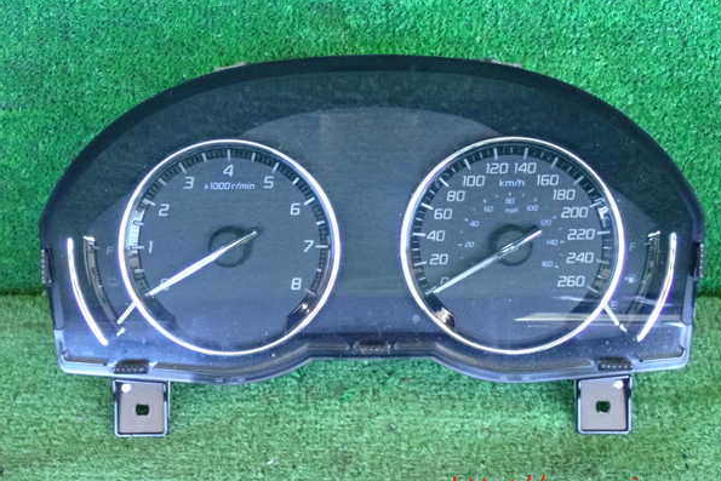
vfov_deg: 20.9
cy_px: 231
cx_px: 362
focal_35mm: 65
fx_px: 1302
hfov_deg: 31.0
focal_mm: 11.09
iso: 2500
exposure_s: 1/125
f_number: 3.6
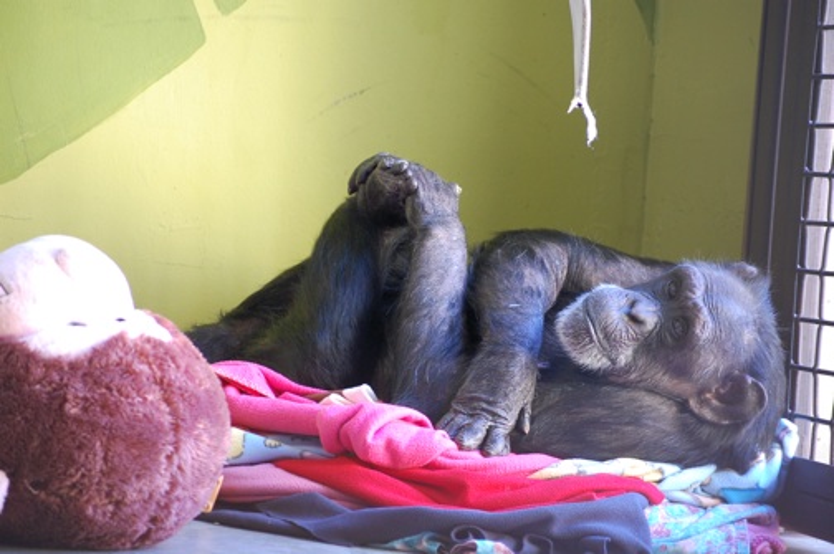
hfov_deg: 13.7
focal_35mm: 150
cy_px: 277
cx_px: 417
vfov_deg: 9.1
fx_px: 3472
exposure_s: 1/20
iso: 800
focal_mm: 100
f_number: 4.5
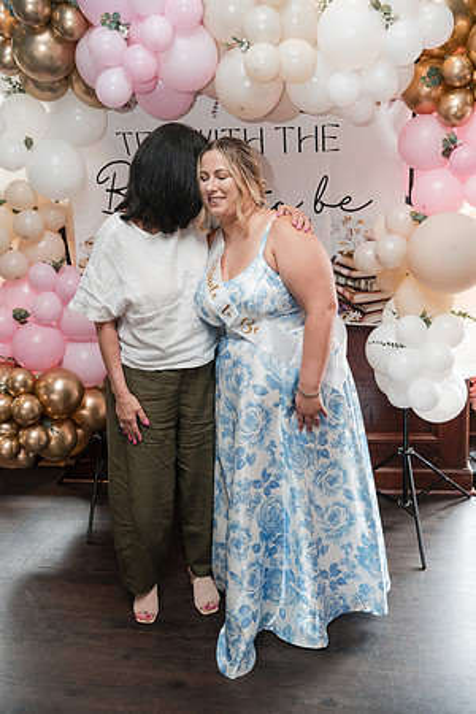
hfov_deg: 37.9
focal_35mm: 35
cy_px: 357
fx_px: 694
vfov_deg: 54.4
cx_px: 238
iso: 2500
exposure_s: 1/250
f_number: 4
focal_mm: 35
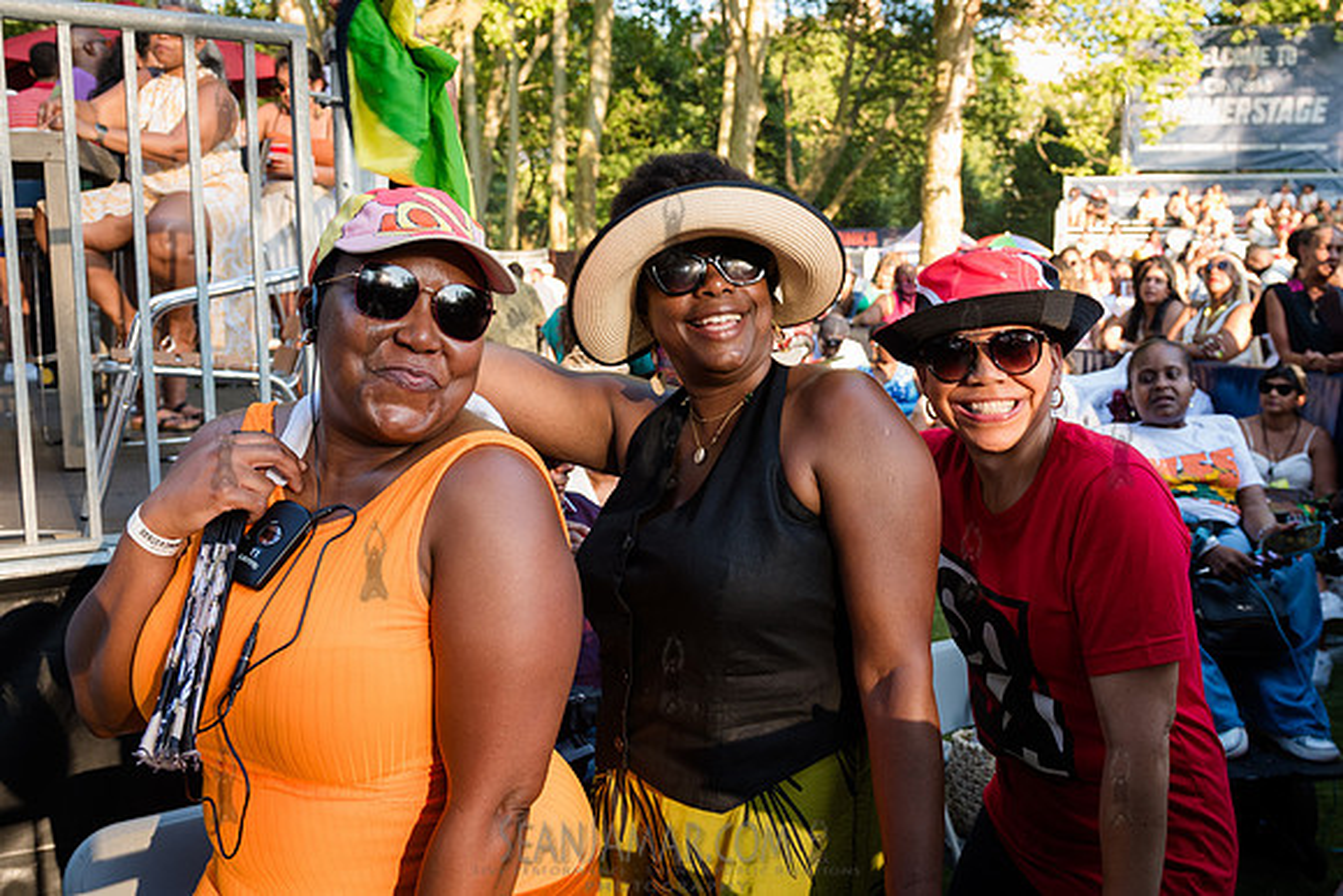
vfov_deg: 38.3
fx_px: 1292
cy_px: 453
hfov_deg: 54.8
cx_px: 748
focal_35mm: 35
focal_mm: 27
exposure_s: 1/200
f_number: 3.5
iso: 400
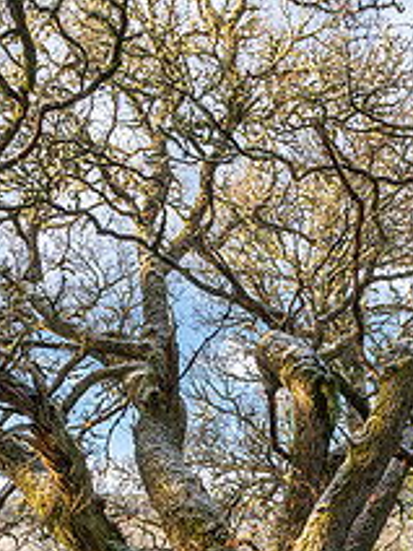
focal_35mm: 51
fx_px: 811
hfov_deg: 27.9
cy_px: 517
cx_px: 342
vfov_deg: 34.9
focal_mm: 12
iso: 200
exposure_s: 1/100
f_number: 5.6
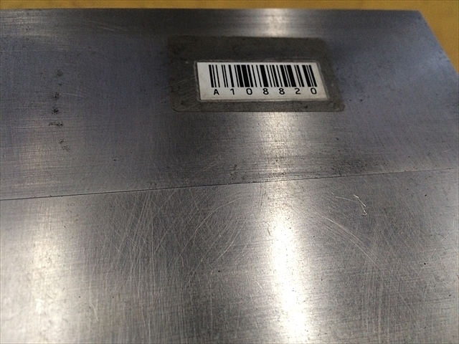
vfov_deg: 48.2
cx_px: 230
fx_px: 385
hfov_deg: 61.7
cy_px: 172
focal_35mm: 29
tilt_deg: -56.6
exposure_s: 1/30
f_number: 2.2
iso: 64
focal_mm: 4.15
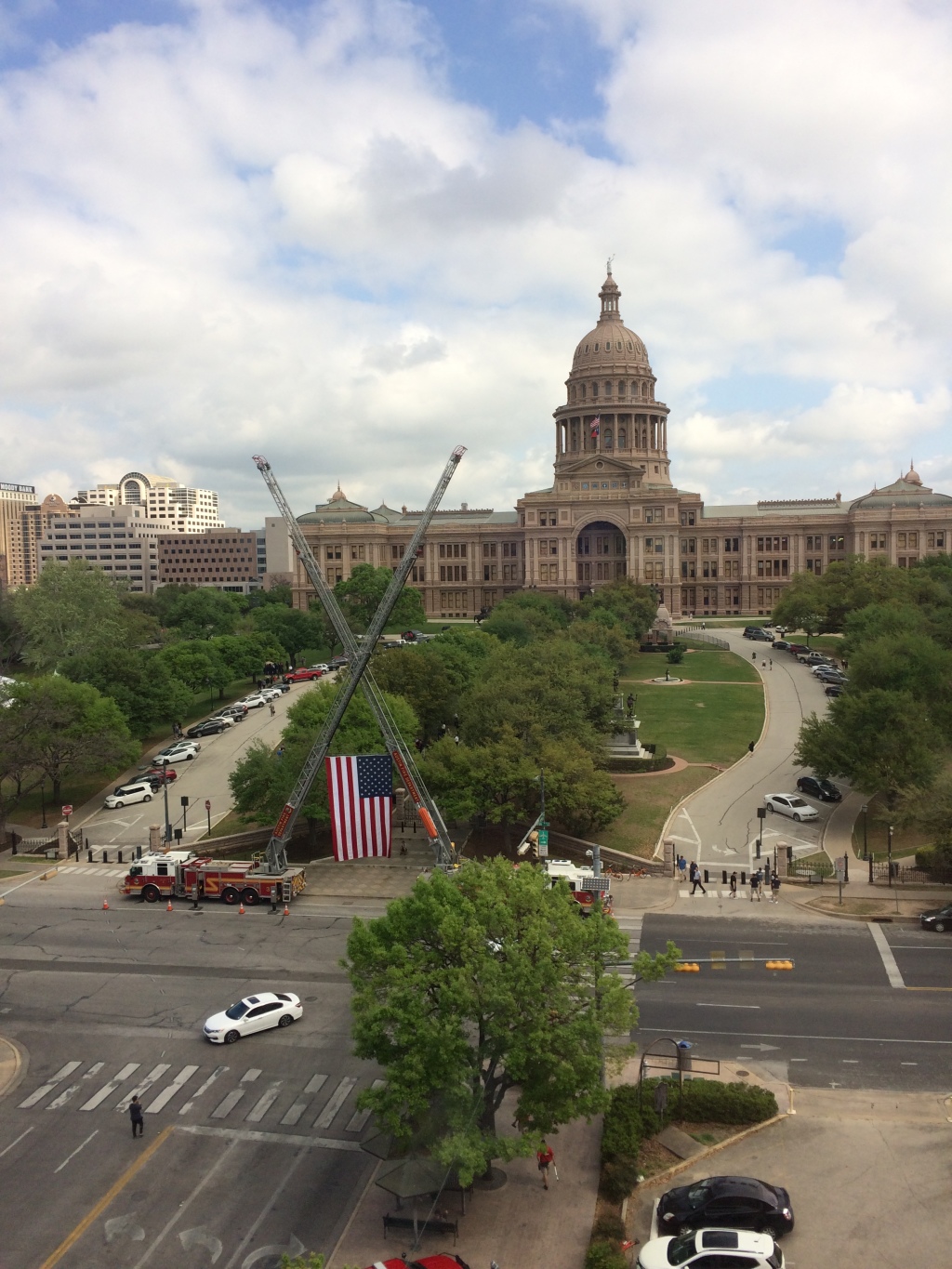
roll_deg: +1.8
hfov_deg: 48.2
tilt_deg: -4.3
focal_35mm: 29
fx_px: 1063
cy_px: 634
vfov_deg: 61.7
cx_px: 476
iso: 32
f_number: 2.2
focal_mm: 4.15
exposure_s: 1/933
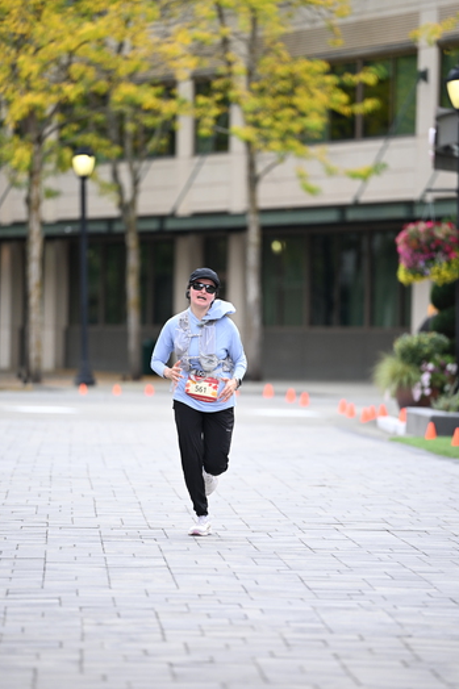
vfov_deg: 9.8
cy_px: 351
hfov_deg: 6.5
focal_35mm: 210
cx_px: 232
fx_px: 4019
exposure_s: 1/1600
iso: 640
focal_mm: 200
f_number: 2.8
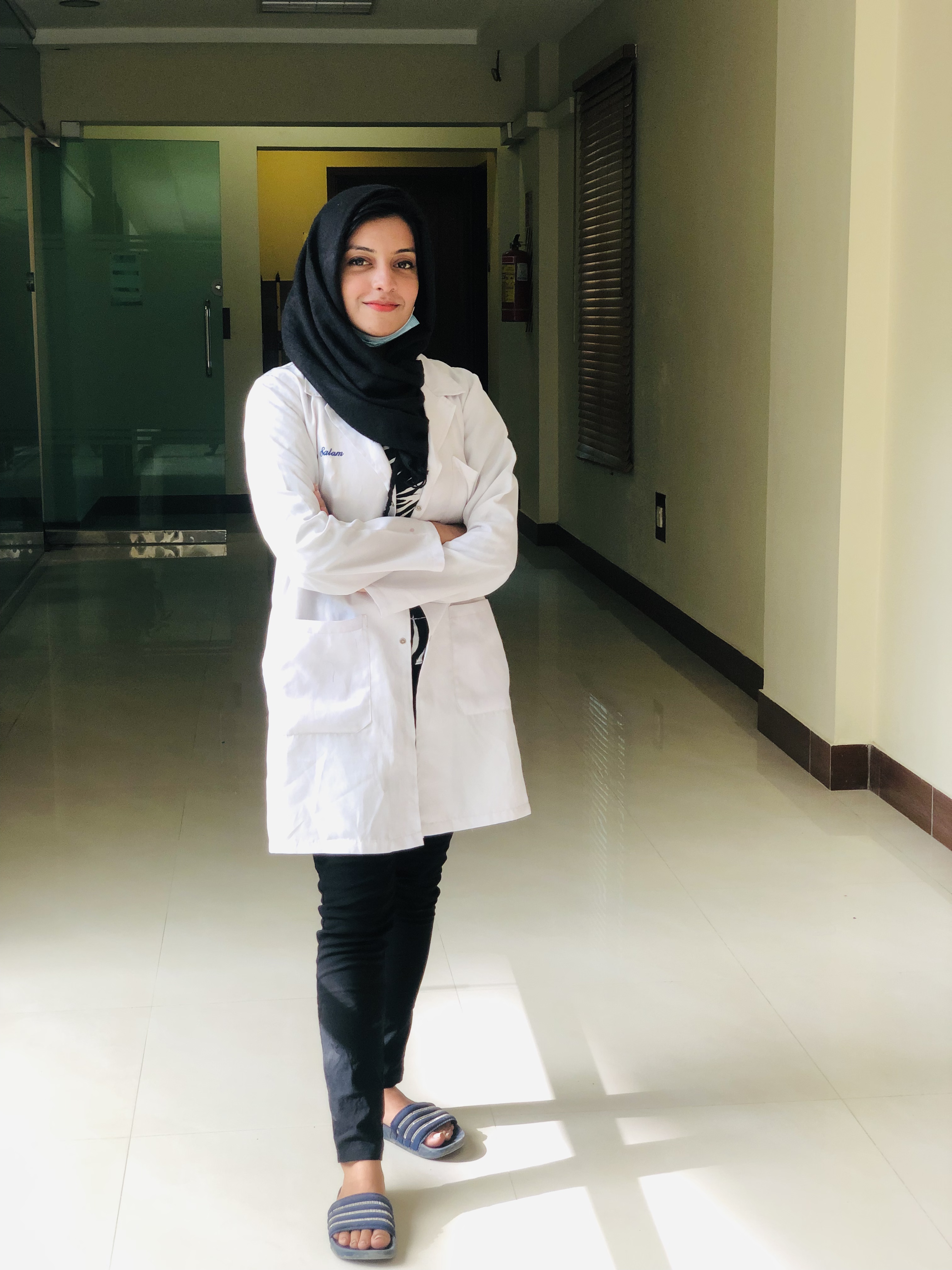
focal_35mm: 52
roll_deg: +0.0
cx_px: 476
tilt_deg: -9.3
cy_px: 635
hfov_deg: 28.0
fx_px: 1907
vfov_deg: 36.8
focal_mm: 6
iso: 50
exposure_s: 1/50
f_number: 2.4
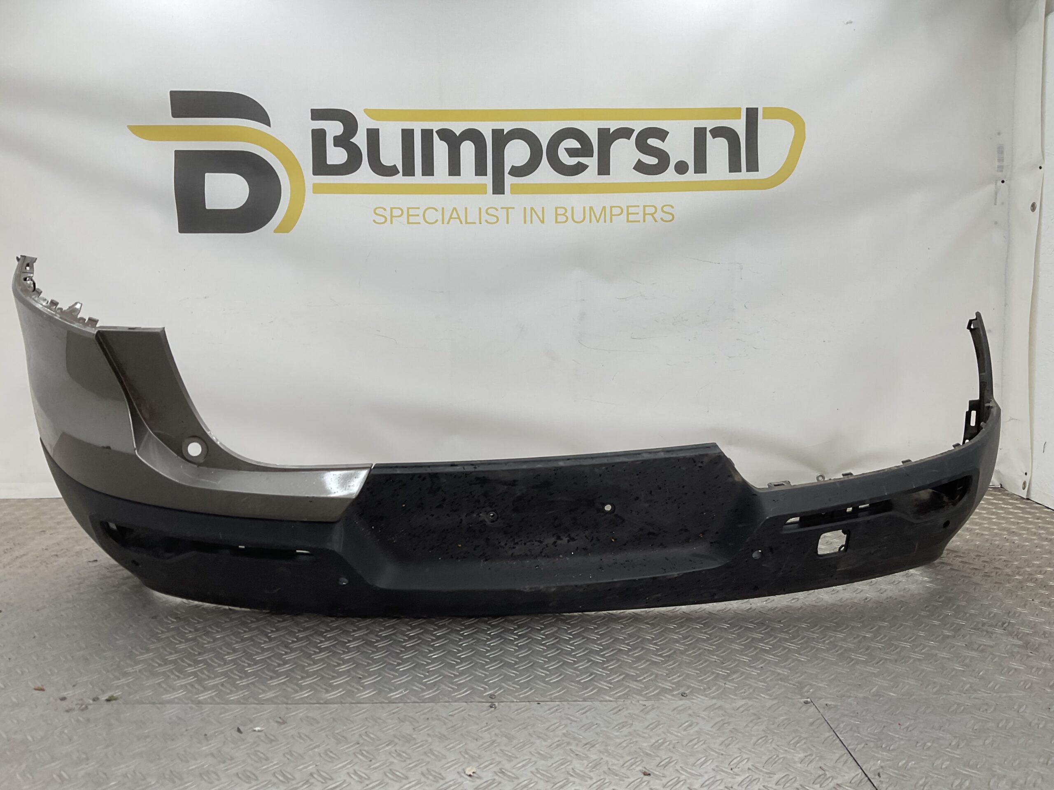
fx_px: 883
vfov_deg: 48.2
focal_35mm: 29
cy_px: 395
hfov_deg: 61.7
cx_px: 527
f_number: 1.8
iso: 16
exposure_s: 1/120
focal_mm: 3
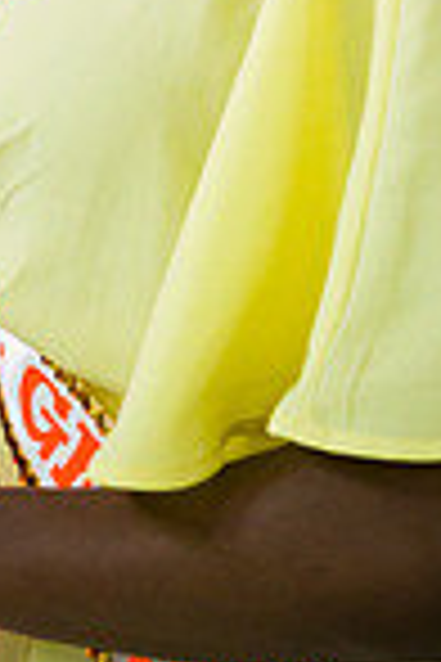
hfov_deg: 6.4
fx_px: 3950
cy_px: -243
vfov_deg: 9.4
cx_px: 76
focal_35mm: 215
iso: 9000
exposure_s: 1/100
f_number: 6.3
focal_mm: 70
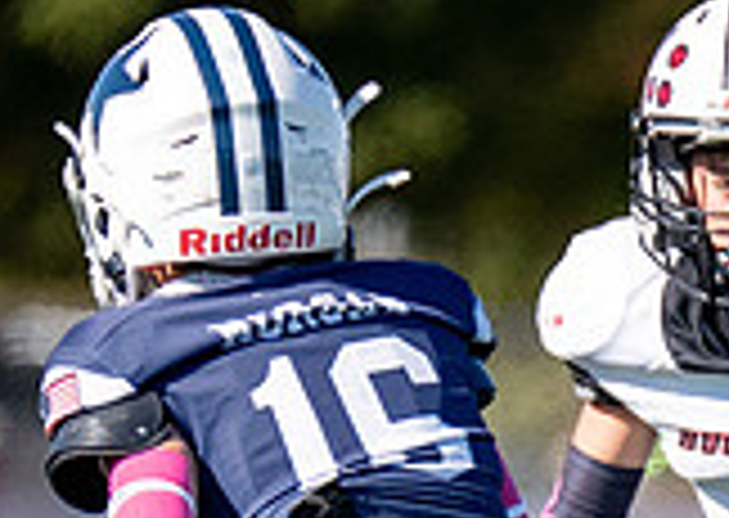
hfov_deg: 1.0
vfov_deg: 0.7
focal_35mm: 1957
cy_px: 775
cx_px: 1198
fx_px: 40434
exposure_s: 1/6400
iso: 320
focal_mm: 200
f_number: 2.8
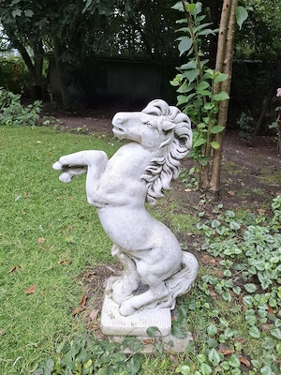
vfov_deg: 73.9
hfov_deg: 58.9
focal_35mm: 23
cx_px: 140
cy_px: 188
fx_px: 249
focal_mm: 5.54
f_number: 1.8
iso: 50
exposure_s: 1/238
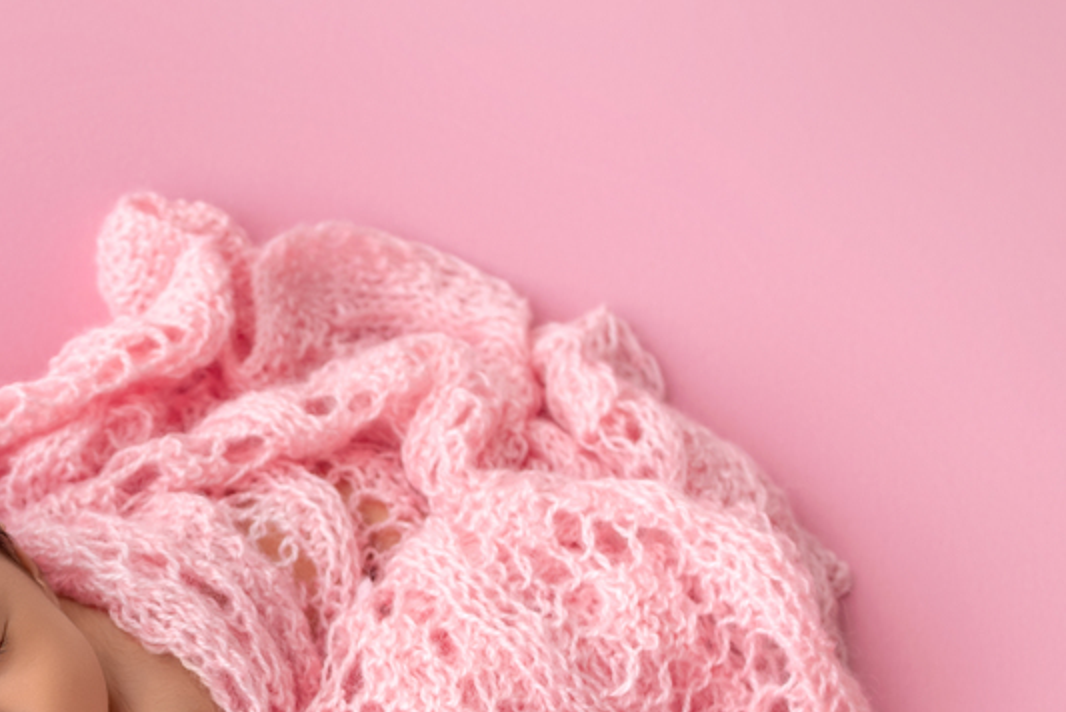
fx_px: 1866
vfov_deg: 21.1
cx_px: 28
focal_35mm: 63
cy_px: 656
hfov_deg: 29.9
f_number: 4.5
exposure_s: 1/160
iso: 100
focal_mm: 28
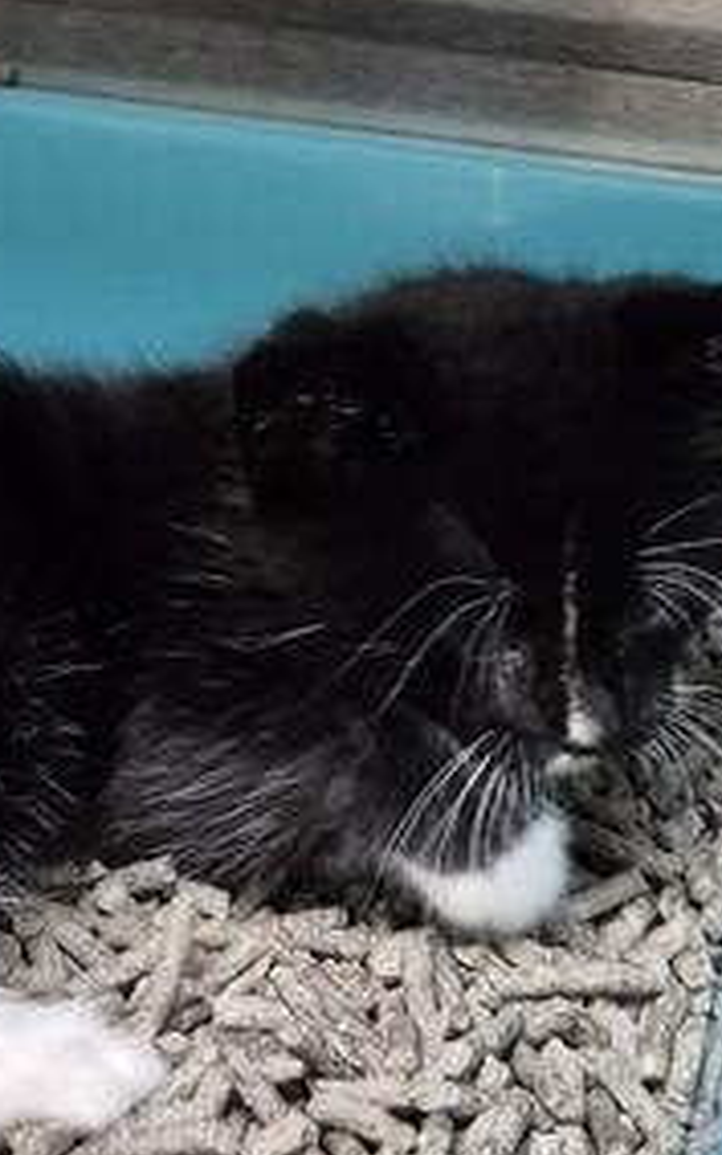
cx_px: 102
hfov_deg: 27.2
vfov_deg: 42.4
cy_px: 835
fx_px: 1447
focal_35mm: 46
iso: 500
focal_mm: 5.4
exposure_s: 1/100
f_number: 1.8
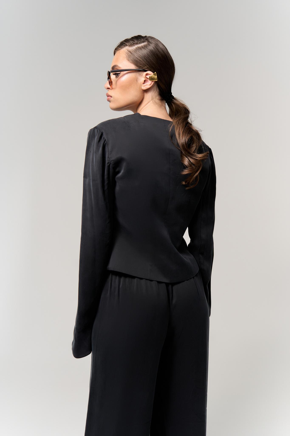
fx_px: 375
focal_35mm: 31
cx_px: 145
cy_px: 218
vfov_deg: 60.3
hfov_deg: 42.3
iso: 100
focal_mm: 31
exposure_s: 1/160
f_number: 4
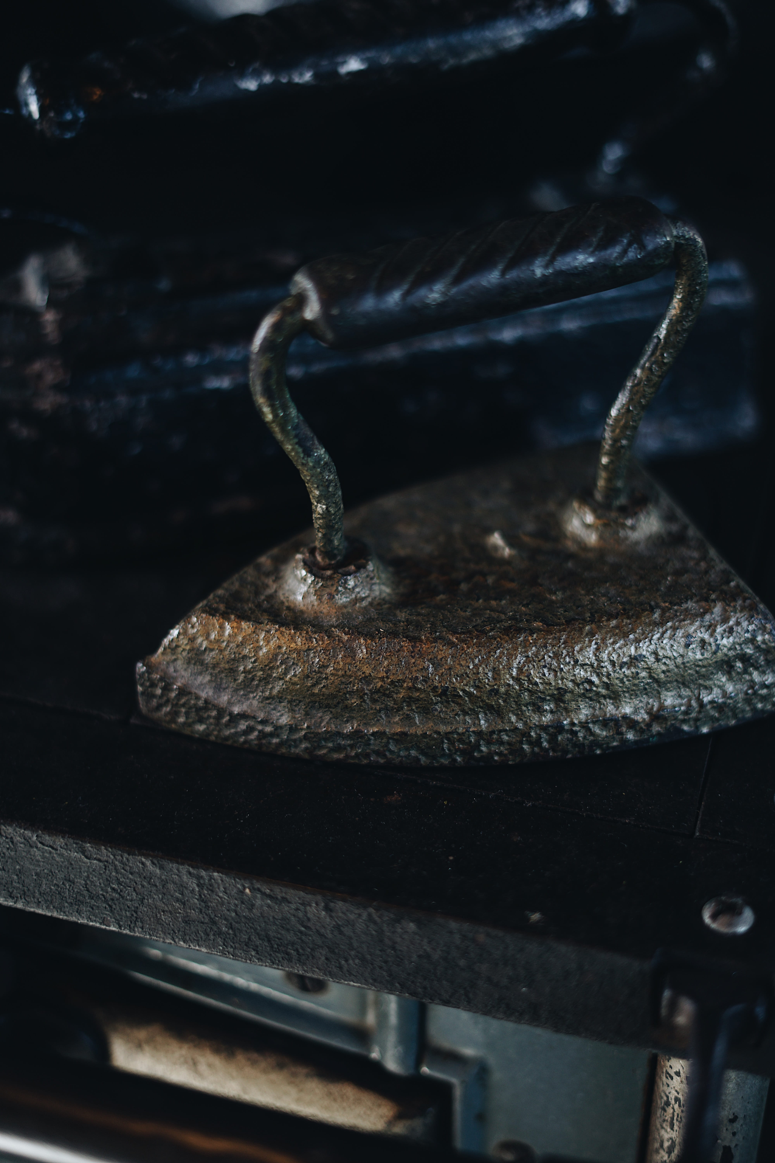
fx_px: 1614
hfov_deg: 27.0
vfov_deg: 39.6
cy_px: 582
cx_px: 388
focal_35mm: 50
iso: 125
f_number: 1.8
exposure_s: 1/50
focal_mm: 50
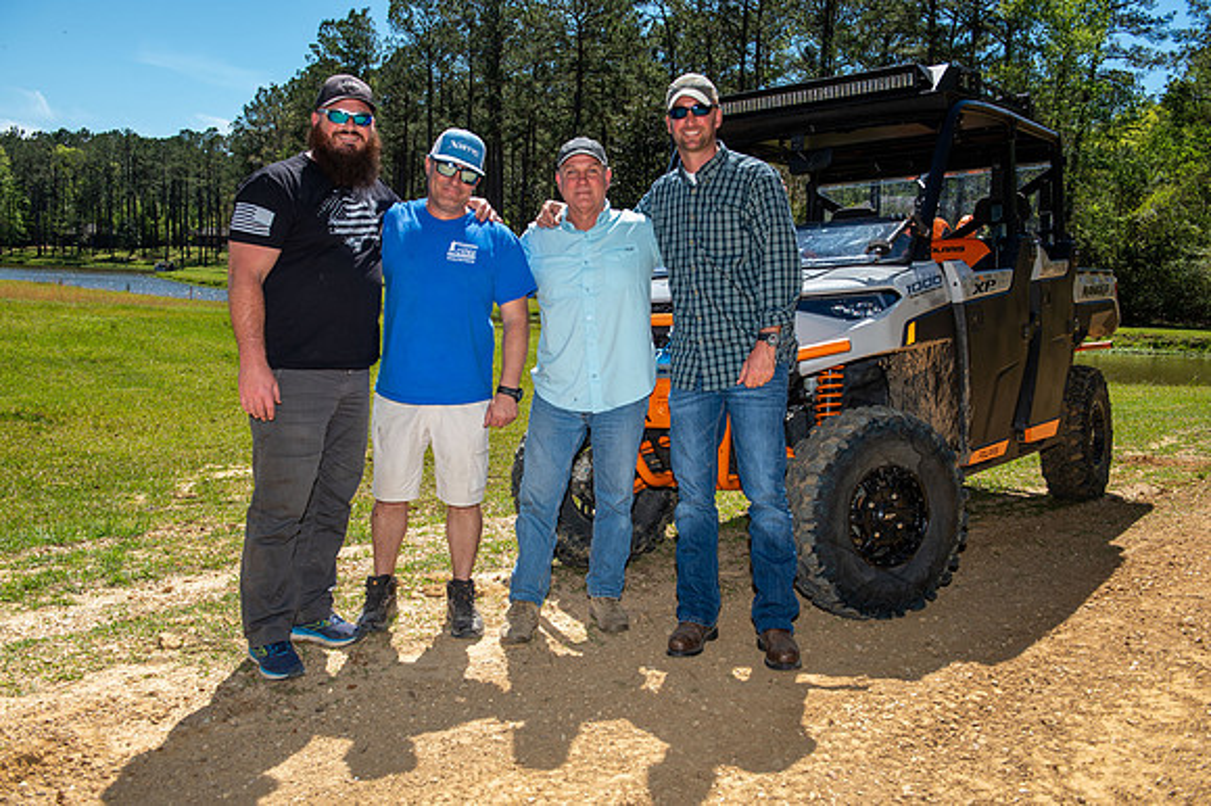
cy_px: 403
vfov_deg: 38.8
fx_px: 1143
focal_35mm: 34
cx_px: 606
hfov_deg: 55.8
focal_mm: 34
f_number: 5.6
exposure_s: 1/250
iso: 50
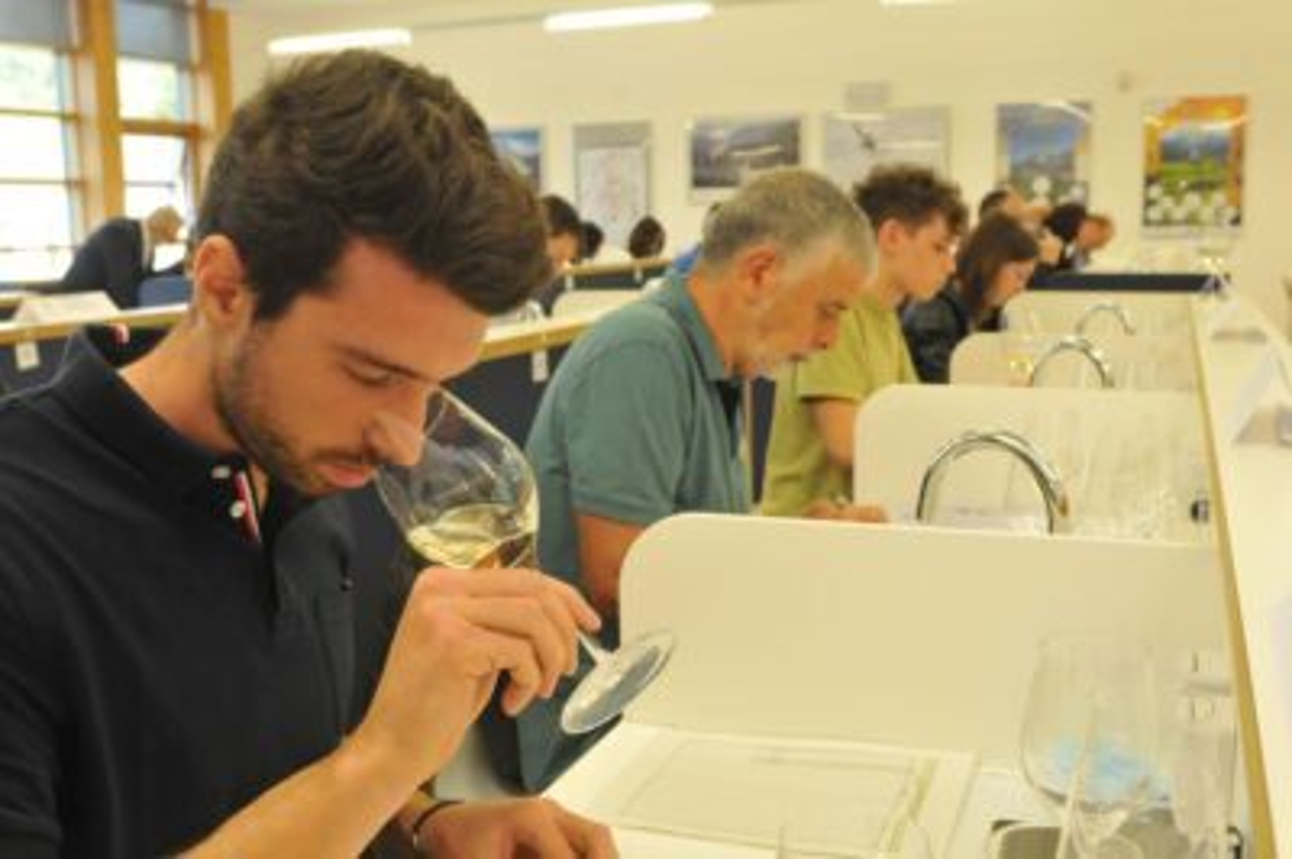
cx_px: 646
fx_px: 1291
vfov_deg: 36.8
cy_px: 430
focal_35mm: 36
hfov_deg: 53.2
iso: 800
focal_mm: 24
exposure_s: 1/50
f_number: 5.6
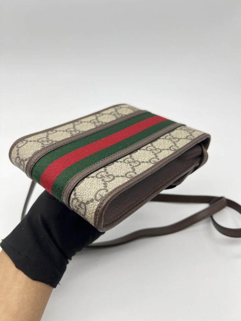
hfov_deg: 53.1
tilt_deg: -39.6
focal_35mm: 26
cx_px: 120
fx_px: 241
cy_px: 160
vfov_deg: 67.3
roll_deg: +2.2
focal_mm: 5.7
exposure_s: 1/126
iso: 32
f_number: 1.5
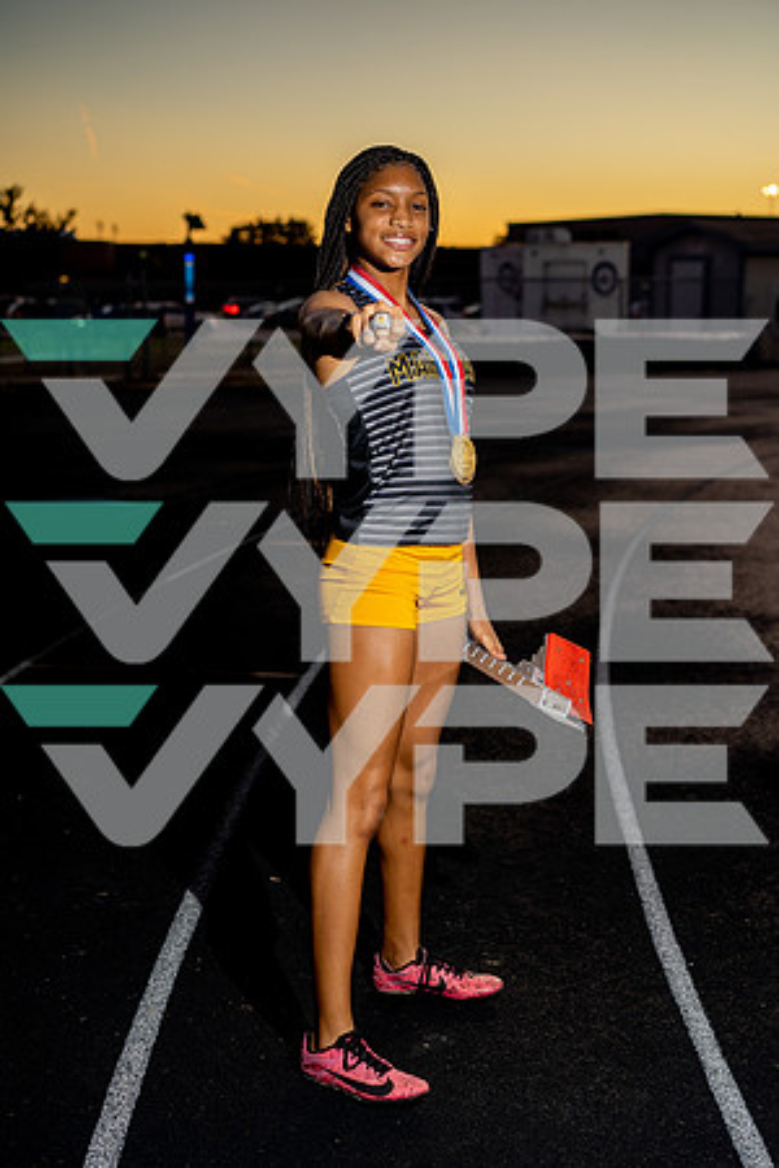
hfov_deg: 24.6
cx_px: 390
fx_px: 1785
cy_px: 584
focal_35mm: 55
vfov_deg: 36.2
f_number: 3.5
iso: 320
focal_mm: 55
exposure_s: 1/200
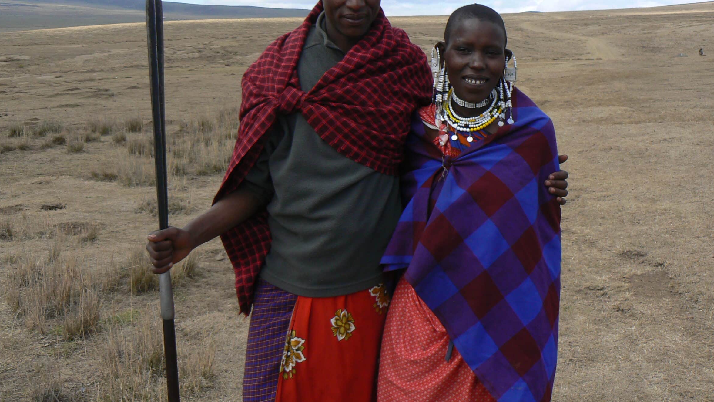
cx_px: 375
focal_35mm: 45
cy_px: 131
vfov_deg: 26.4
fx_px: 852
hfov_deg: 45.5
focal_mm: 6.4
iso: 80
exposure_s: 1/250
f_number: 5.6
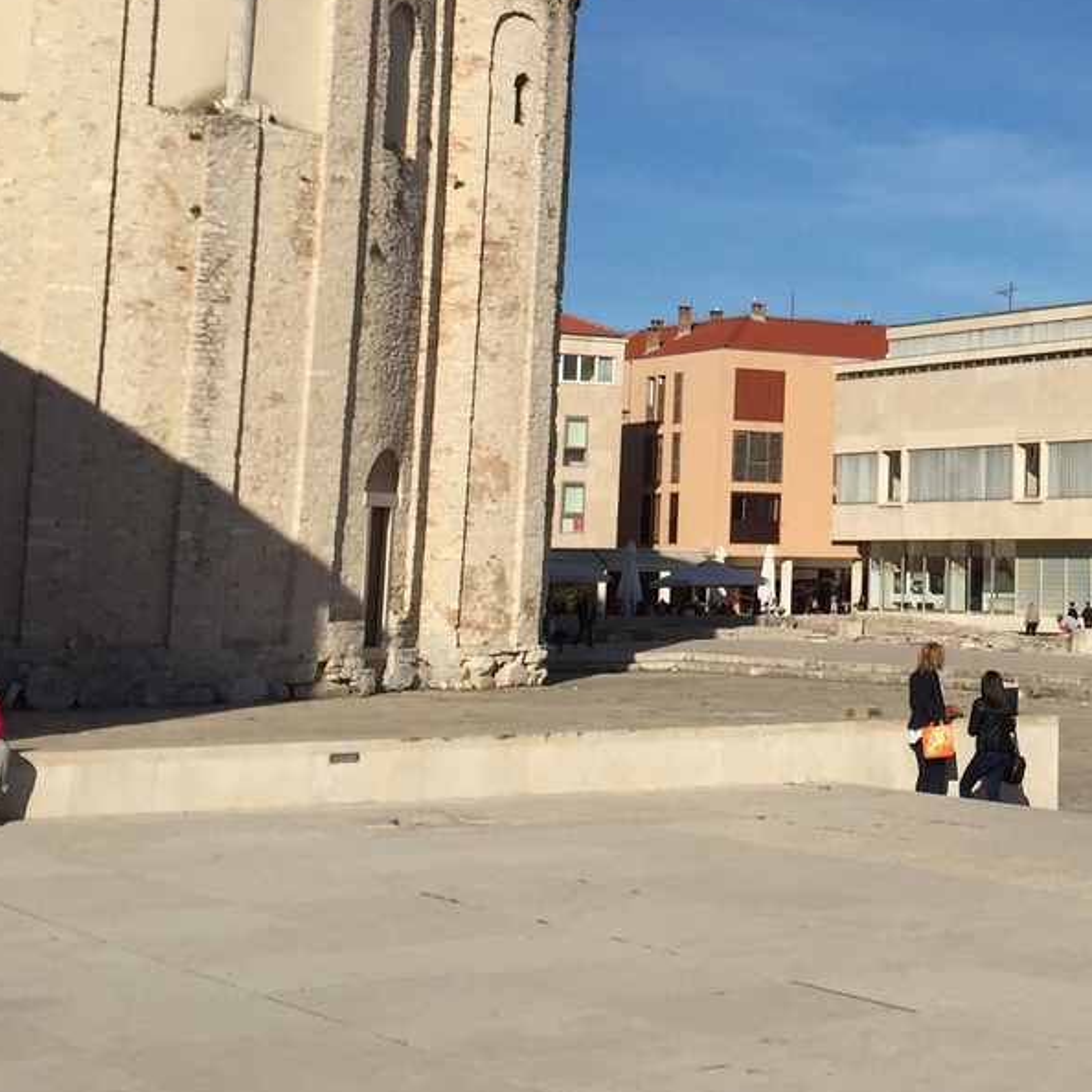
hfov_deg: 23.7
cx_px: 1136
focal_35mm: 69
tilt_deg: +8.3
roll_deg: -1.0
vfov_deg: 24.6
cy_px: 222
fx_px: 2463
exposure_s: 1/4950
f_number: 2.2
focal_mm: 4.15
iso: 32
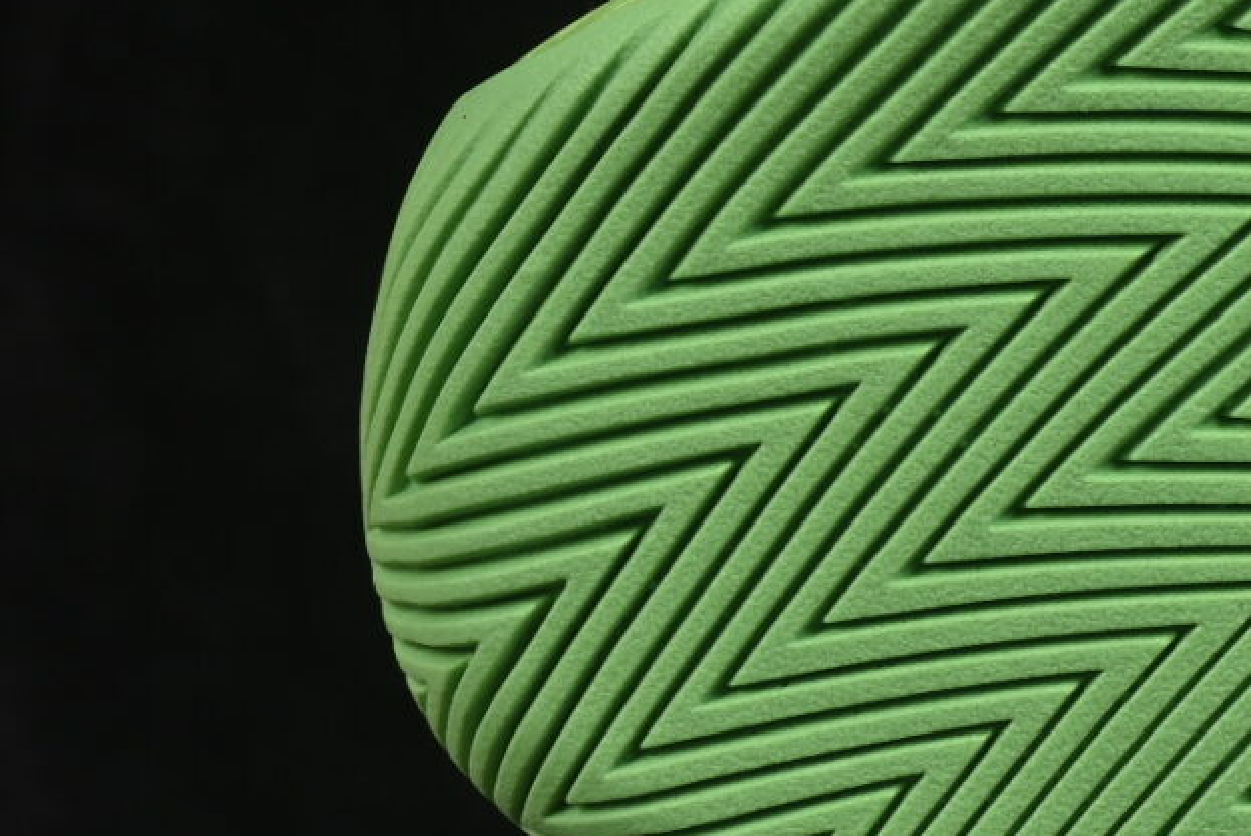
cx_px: 2185
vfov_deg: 4.5
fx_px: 10707
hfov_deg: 6.5
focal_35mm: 308
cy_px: -11
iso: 160
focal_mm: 50
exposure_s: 1/80
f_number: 8
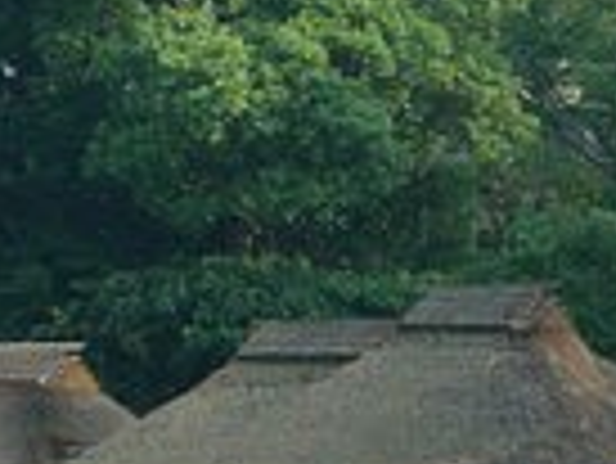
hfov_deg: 4.7
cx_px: 531
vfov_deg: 3.5
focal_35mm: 425
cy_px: -126
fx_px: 7570
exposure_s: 1/200
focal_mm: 23.7
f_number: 5.4
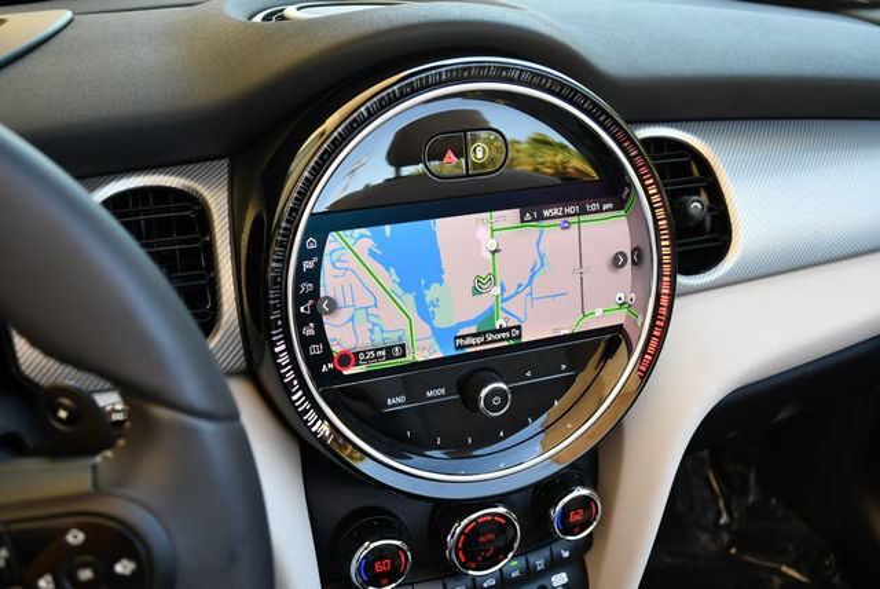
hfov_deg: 53.1
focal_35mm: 36
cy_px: 294
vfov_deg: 36.9
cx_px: 440
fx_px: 881
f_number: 3.5
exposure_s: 1/250
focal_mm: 18
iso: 450
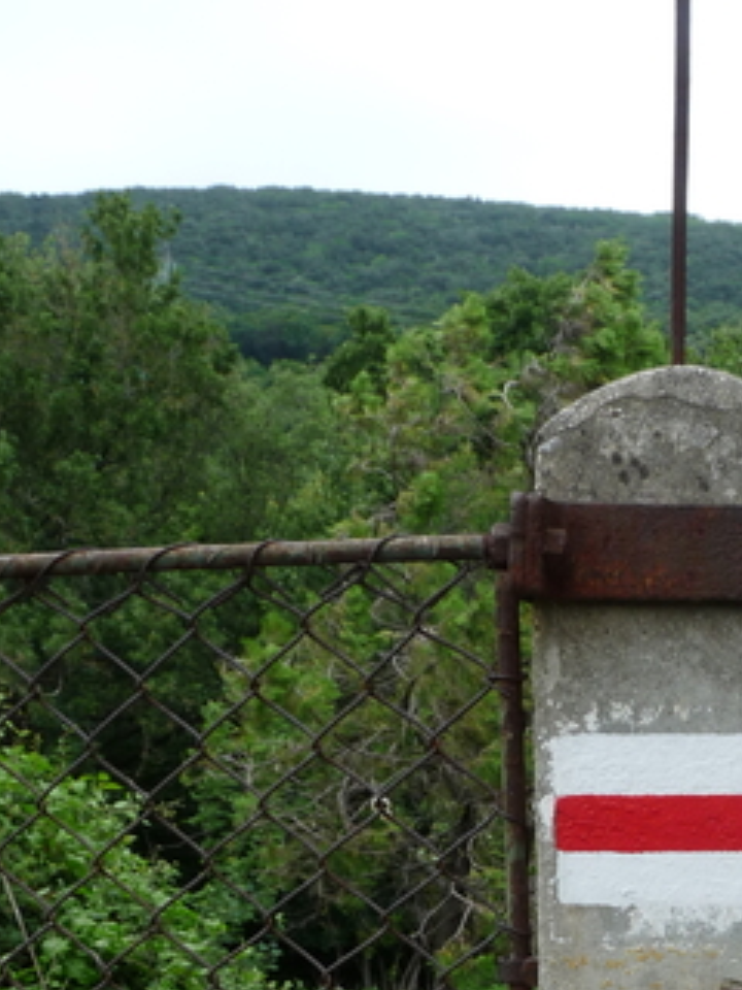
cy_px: 953
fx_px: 1543
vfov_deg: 33.1
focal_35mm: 54
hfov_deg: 25.8
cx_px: 730
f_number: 5
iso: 100
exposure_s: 1/200
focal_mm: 4.8
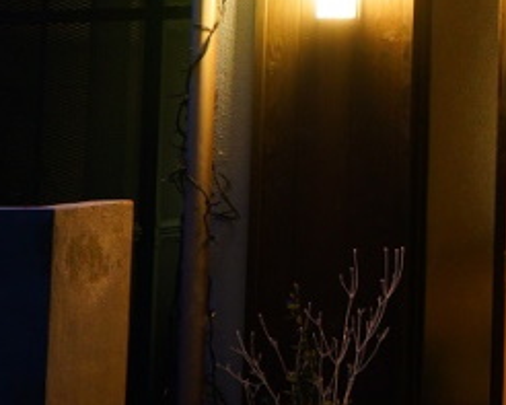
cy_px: -229
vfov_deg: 8.4
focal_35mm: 180
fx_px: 2697
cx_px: 1236
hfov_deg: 9.5
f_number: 4
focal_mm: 28
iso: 400
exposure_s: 1/2
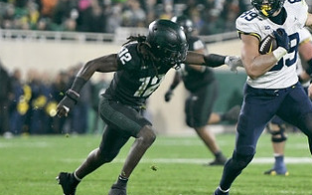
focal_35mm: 564
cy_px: 82
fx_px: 4794
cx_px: 263
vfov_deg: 2.3
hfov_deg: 3.7
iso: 3200
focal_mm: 200
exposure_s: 1/1250
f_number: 2.8
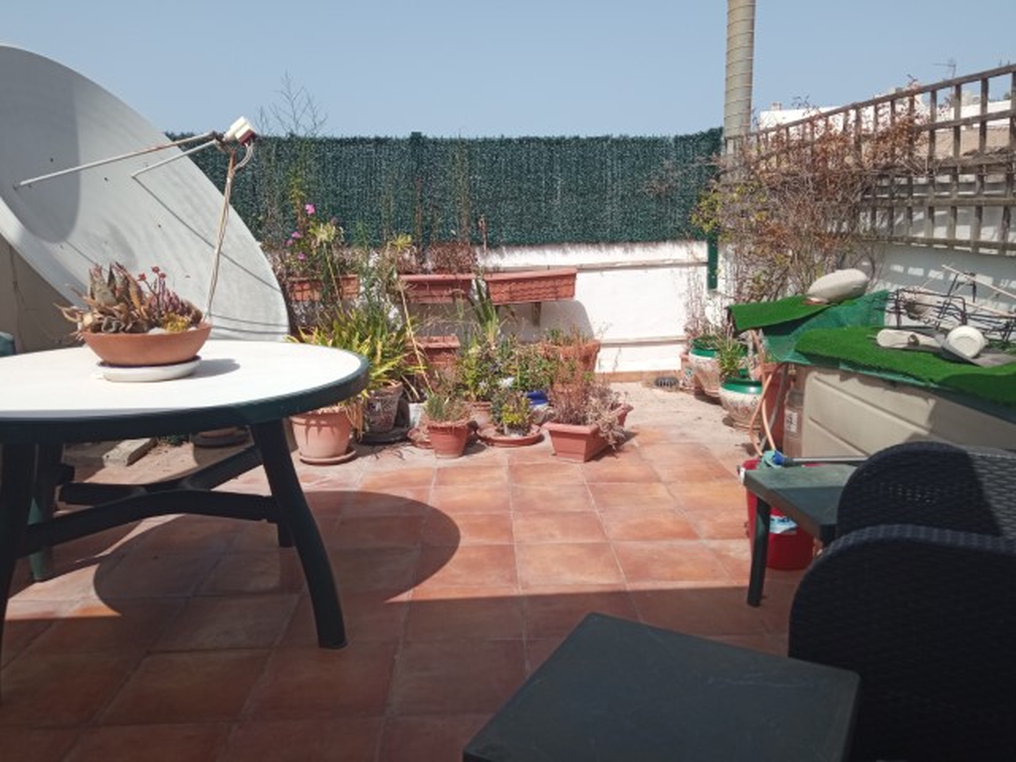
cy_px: 381
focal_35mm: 27
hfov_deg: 65.3
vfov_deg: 51.4
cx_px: 508
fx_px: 792
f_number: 2.2
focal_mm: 3.79
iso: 114
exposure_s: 1/1285
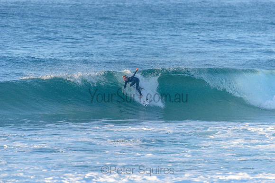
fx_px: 3820
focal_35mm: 500
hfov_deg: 4.1
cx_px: 138
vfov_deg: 2.8
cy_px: 92
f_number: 5.6
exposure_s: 1/2000
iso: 560
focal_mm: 500
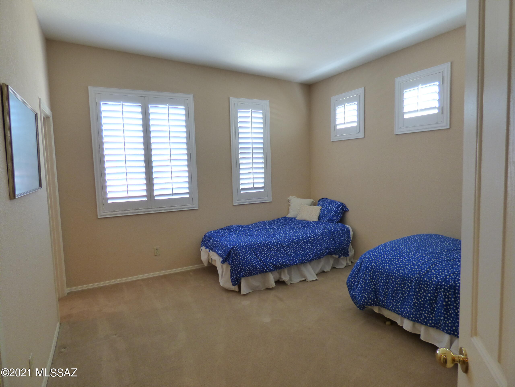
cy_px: 194
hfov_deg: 81.7
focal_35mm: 20
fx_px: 298
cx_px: 258
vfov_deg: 66.0
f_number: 2.8
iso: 400
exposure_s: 1/60
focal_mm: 3.58
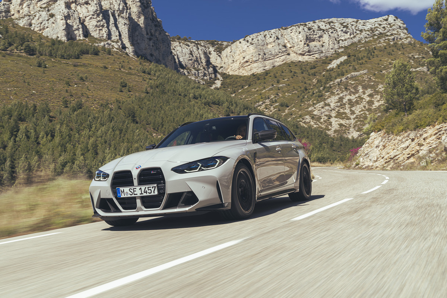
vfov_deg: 33.4
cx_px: 224
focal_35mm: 40
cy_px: 149
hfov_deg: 48.5
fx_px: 497
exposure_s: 1/30
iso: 100
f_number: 9
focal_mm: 40
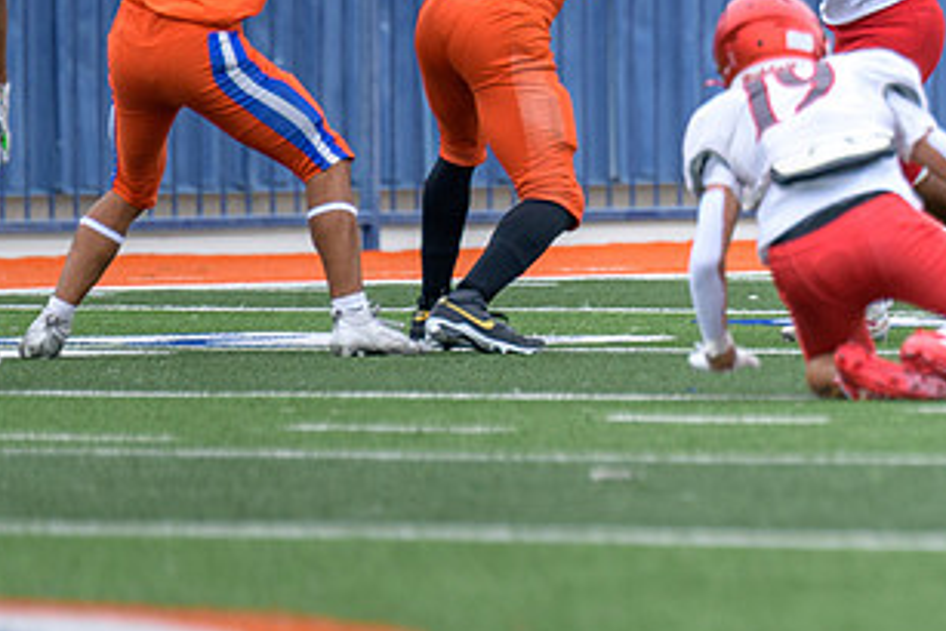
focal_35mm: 984
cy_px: 112
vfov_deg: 1.4
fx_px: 25868
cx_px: 1362
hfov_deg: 2.1
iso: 160
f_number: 2.8
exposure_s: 1/1000
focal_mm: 300
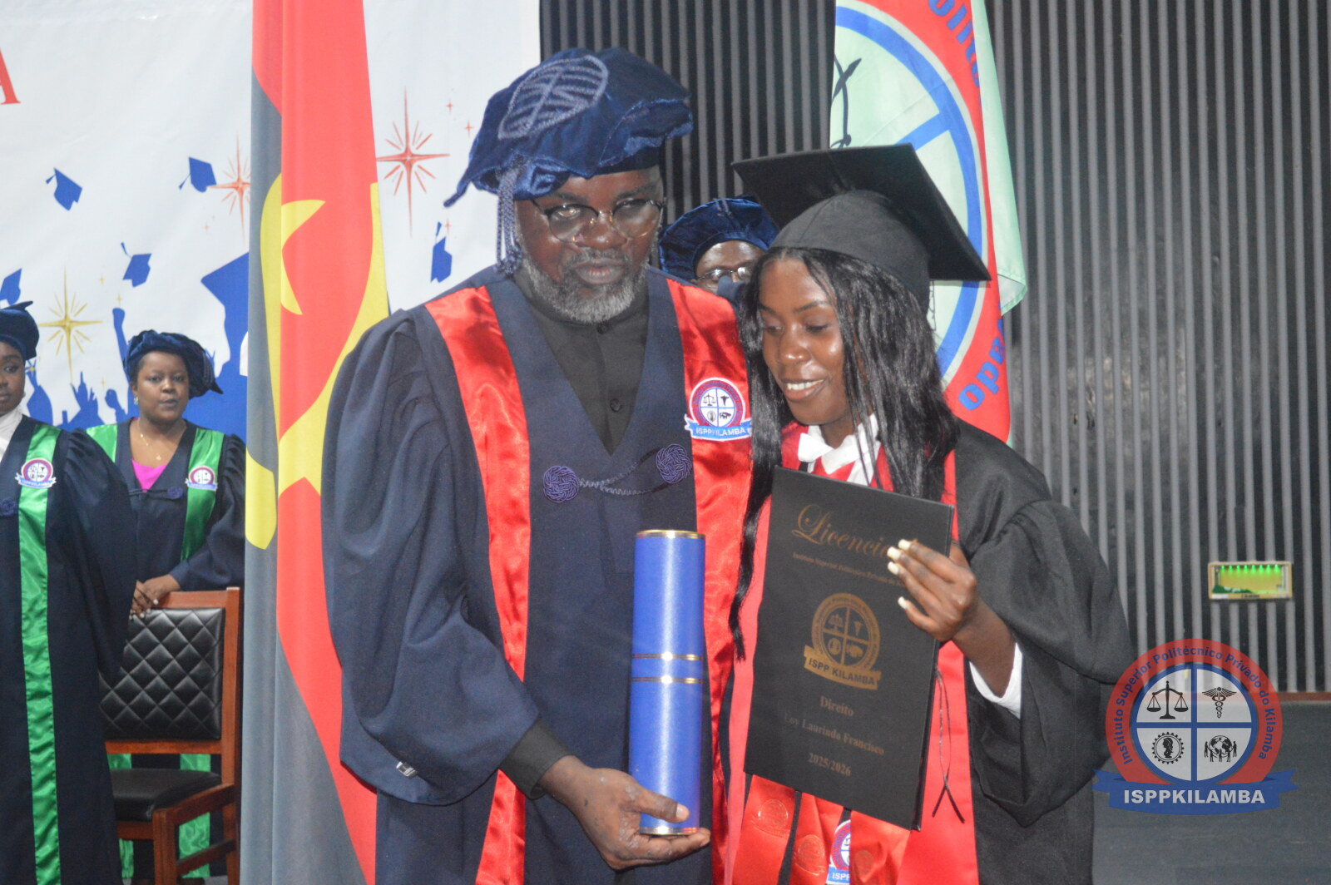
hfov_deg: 33.4
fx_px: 2216
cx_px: 666
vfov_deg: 22.6
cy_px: 442
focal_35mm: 60
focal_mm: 40
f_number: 5.3
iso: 3200
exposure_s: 1/60
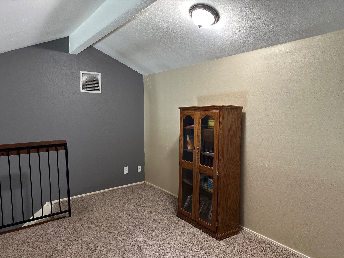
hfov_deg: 71.6
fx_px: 239
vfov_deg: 56.8
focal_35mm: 24
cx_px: 172
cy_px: 129
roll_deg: +0.5
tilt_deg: -4.7
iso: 200
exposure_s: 1/60
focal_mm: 6.86
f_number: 1.78
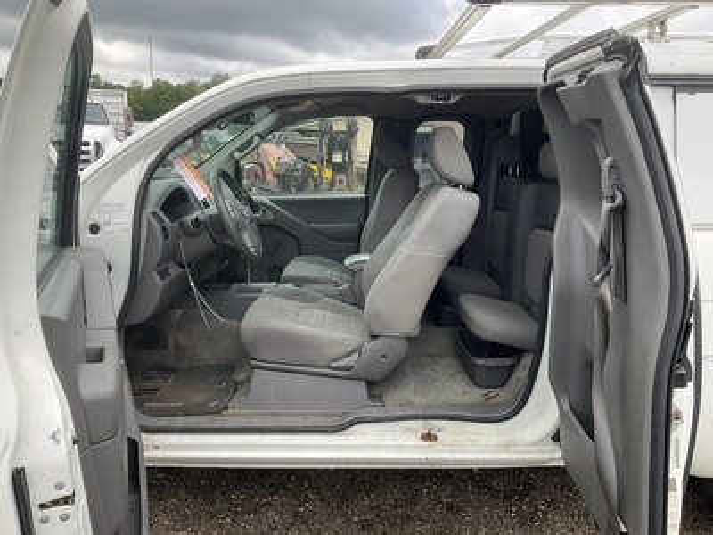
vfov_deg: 48.2
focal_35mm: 29
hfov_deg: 61.7
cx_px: 356
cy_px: 268
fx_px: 597
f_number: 1.8
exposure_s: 1/400
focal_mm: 3
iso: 25
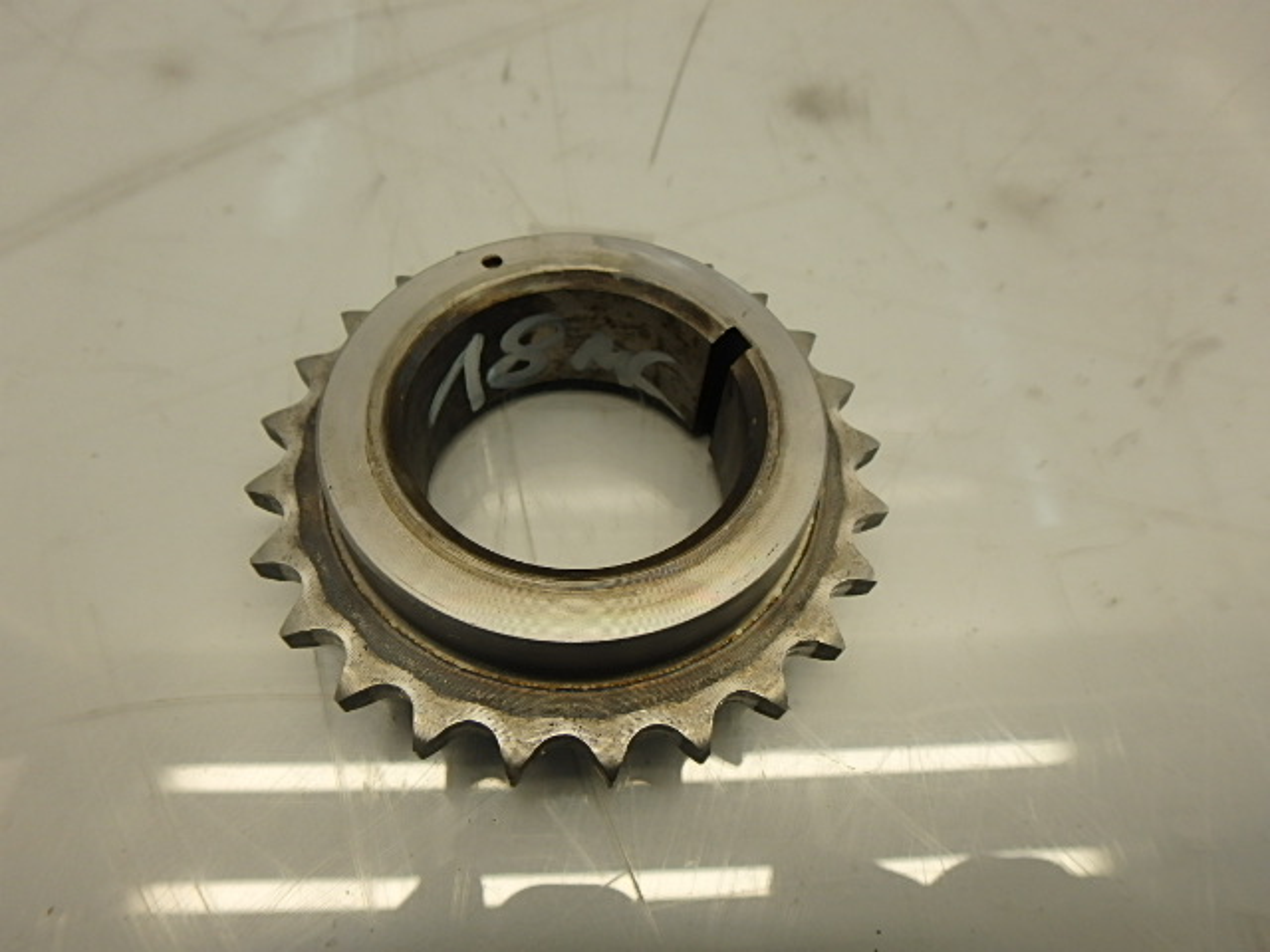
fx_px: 770
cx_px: 635
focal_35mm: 21
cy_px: 476
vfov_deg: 63.4
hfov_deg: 79.0
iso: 125
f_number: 3.5
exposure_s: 1/80
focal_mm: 3.7
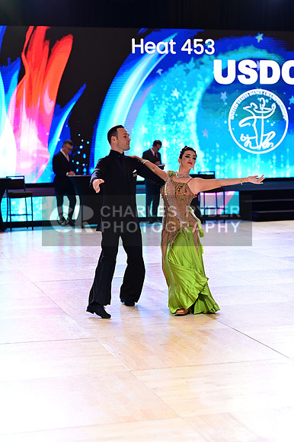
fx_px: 932
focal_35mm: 76
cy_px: 221
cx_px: 147
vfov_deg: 26.7
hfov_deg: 17.9
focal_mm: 76
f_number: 2.8
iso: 2000
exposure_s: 1/500
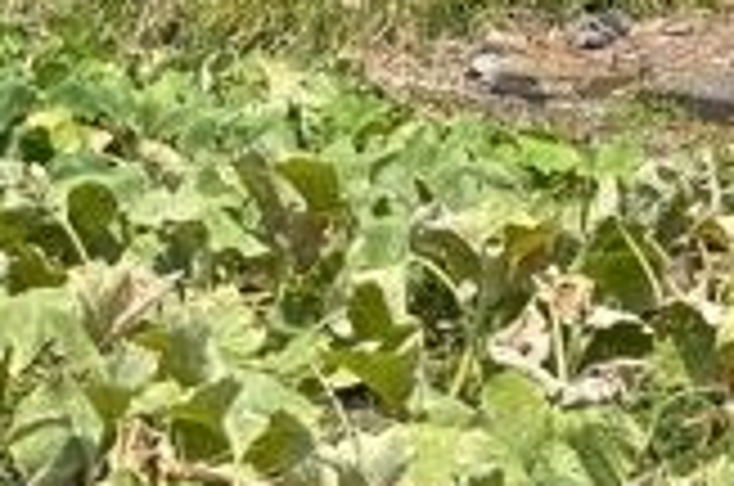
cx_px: 1184
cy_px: -772
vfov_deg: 8.7
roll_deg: +0.0
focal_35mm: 139
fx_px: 2828
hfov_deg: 13.7
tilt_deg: +9.5
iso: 50
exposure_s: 1/2398
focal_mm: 5.96
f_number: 1.6
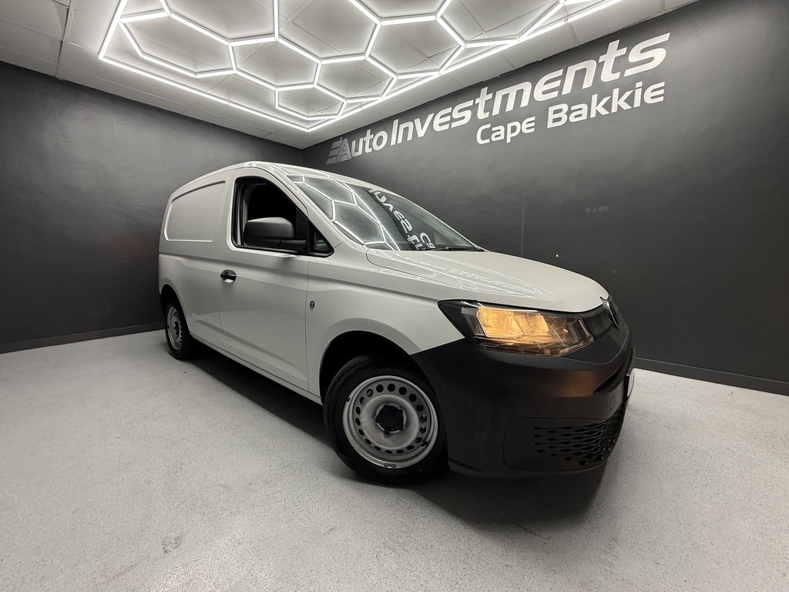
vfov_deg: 85.7
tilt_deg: -6.8
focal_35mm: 14
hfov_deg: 102.1
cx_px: 394
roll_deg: -0.2
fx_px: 319
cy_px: 296
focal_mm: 2.22
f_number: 2.2
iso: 125
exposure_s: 1/99
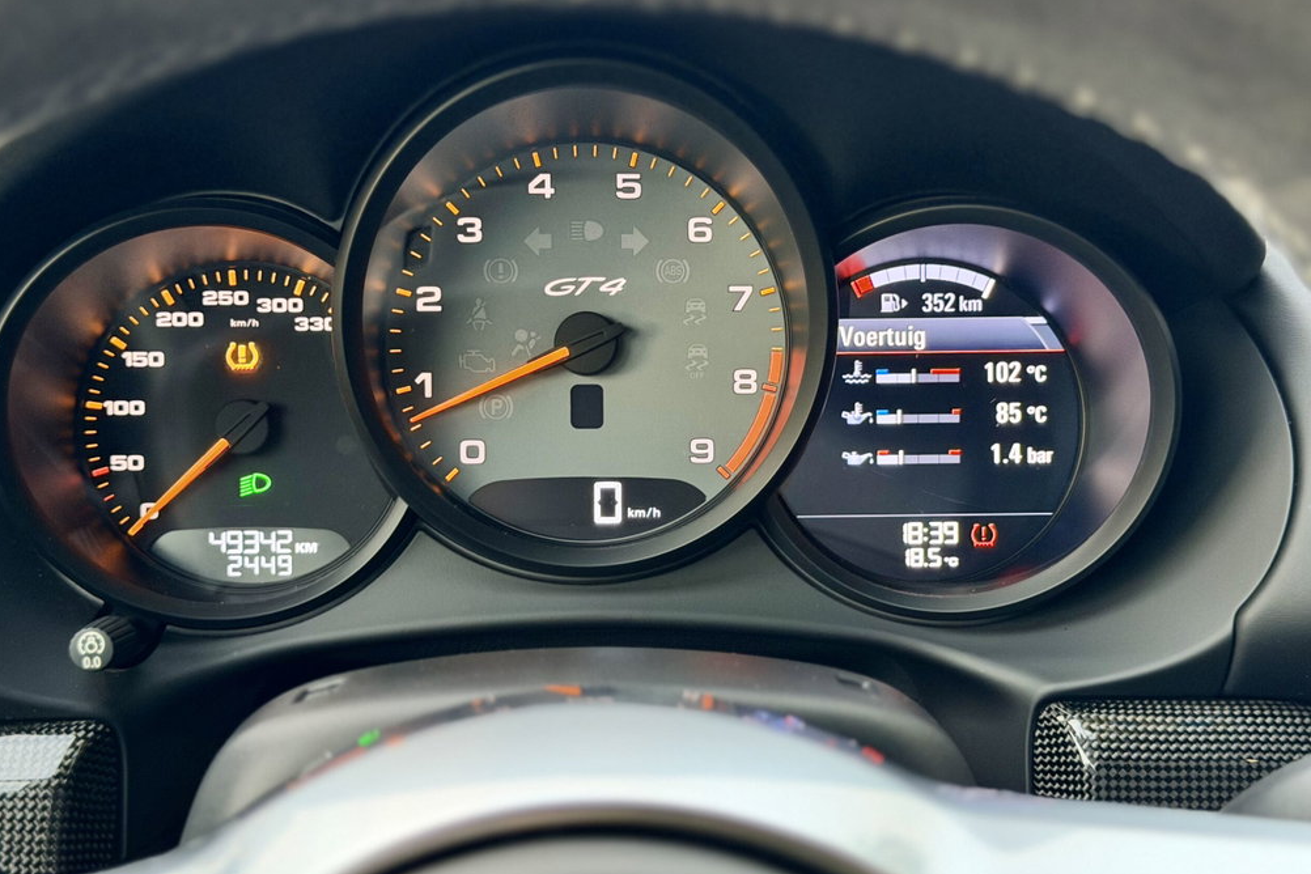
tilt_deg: -16.8
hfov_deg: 38.9
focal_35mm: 51
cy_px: 454
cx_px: 642
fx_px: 1857
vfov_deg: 26.5
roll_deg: -0.9
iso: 500
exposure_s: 1/30
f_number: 1.78
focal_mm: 6.76
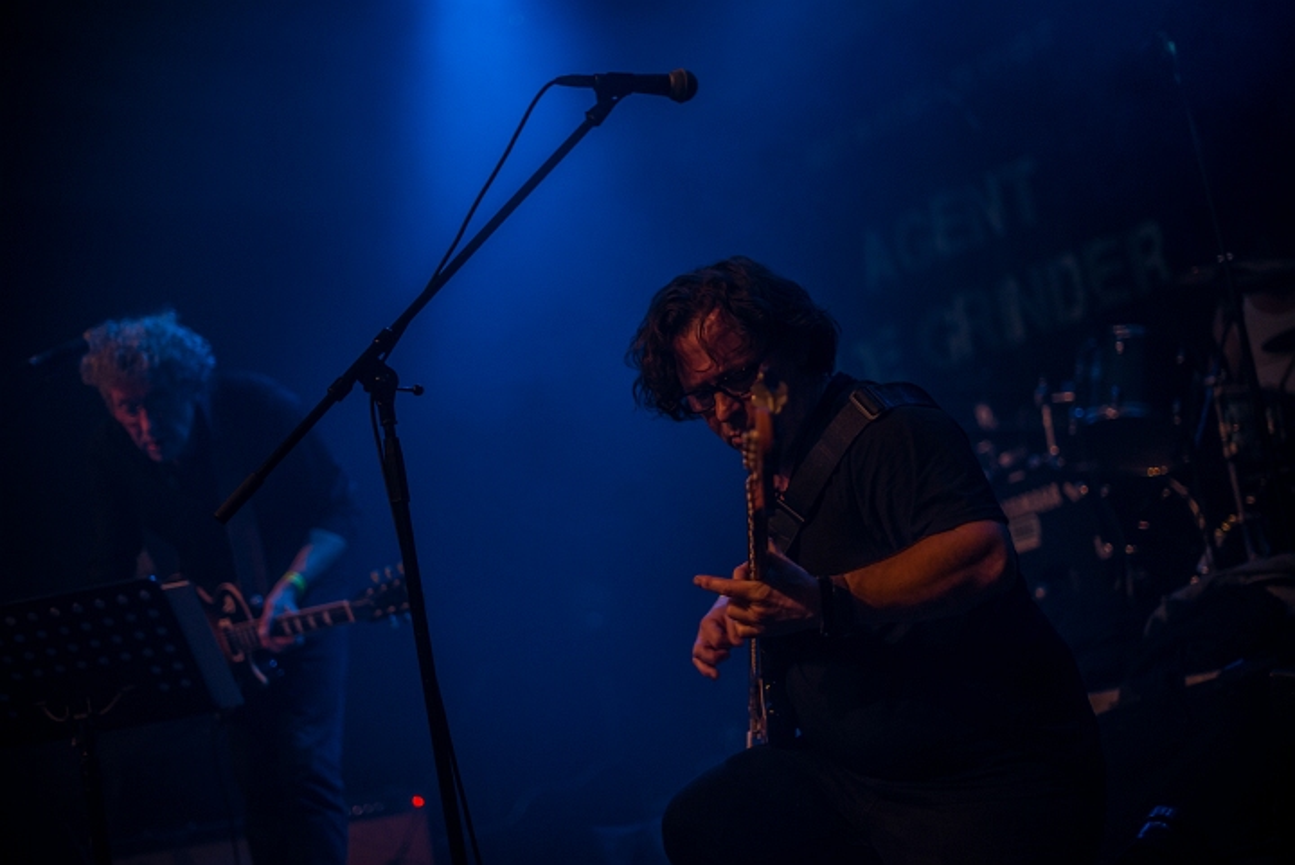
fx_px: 1800
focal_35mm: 50
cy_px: 432
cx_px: 648
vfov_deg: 27.0
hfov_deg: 39.6
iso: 640
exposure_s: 1/80
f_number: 1.4
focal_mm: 50
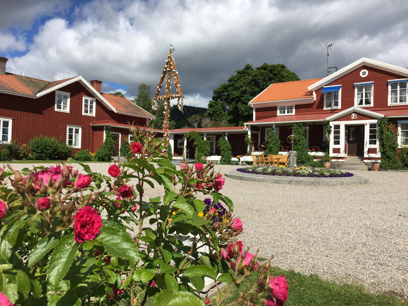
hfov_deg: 61.7
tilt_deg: +1.4
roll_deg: -1.6
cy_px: 153
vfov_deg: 48.2
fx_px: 342
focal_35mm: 29
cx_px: 204
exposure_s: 1/2198
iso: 25
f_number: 2.2
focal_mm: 4.15
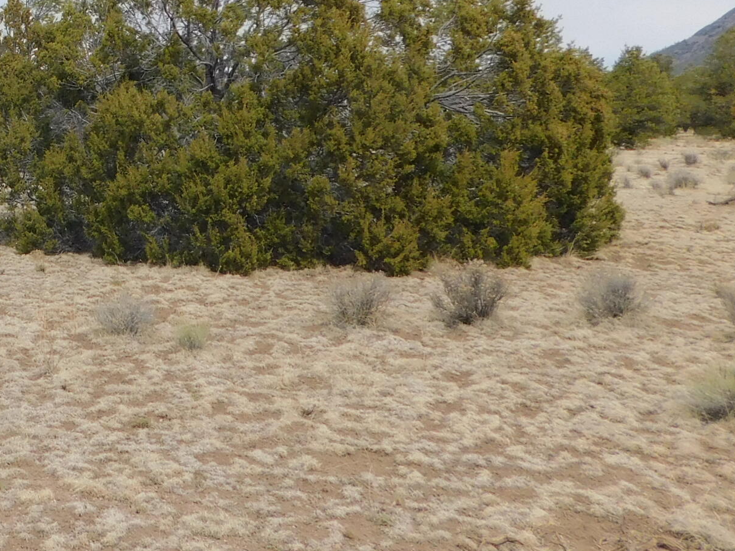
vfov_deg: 25.0
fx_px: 1210
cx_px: -123
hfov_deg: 29.5
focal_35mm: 57
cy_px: 76
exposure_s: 1/500
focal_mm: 4
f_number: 6
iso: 125
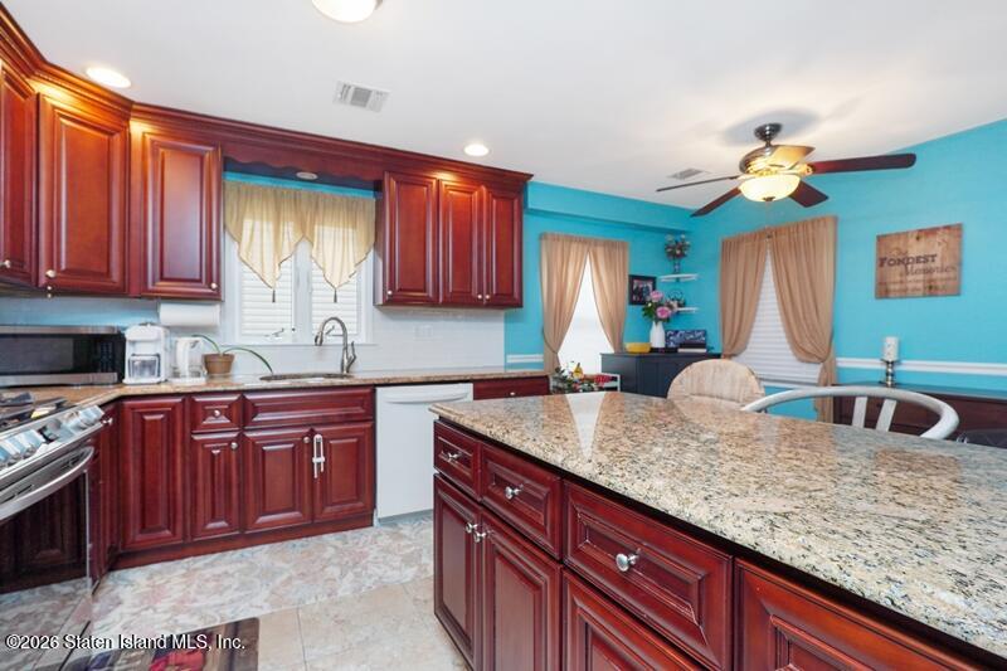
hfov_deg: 95.0
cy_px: 336
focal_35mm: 16
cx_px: 504
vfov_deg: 72.0
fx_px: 461
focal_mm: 11
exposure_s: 1/80
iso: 100
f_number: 4.5
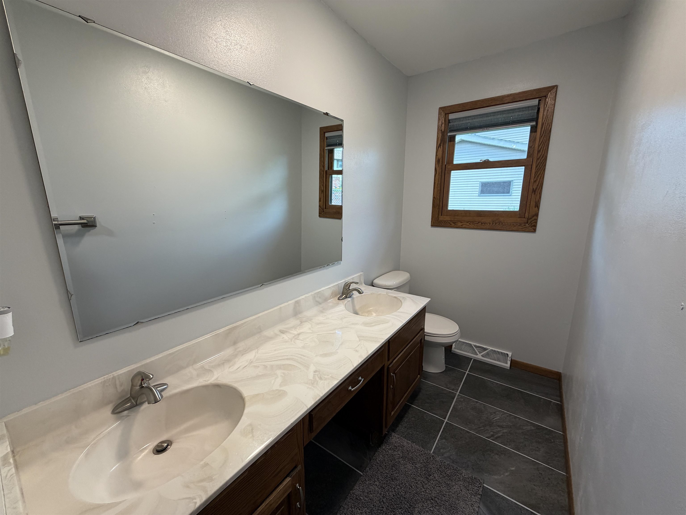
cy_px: 258
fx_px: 277
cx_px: 343
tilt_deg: -12.6
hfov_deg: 102.1
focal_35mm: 14
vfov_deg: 85.7
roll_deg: +0.2
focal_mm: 2.22
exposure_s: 1/120
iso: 160
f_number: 2.2
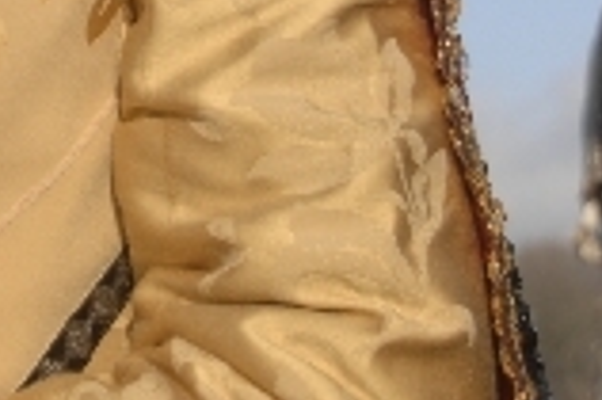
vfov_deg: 4.7
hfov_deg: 7.1
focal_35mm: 288
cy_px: -501
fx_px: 4811
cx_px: -175
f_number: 4.2
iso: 100
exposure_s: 1/640
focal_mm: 38
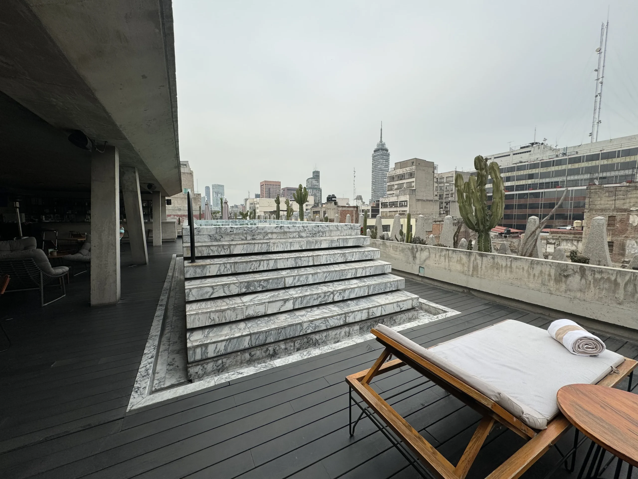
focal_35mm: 14
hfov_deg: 102.1
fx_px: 258
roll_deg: +0.5
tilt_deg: -4.7
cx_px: 319
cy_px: 240
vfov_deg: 85.7
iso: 50
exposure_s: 1/1880
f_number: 2.2
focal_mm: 2.22
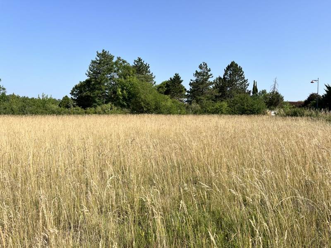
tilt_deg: -3.0
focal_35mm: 26
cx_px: 166
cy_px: 124
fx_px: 249
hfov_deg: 67.3
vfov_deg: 53.1
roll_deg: +1.8
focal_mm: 5.1
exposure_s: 1/3413
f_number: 1.6
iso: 50
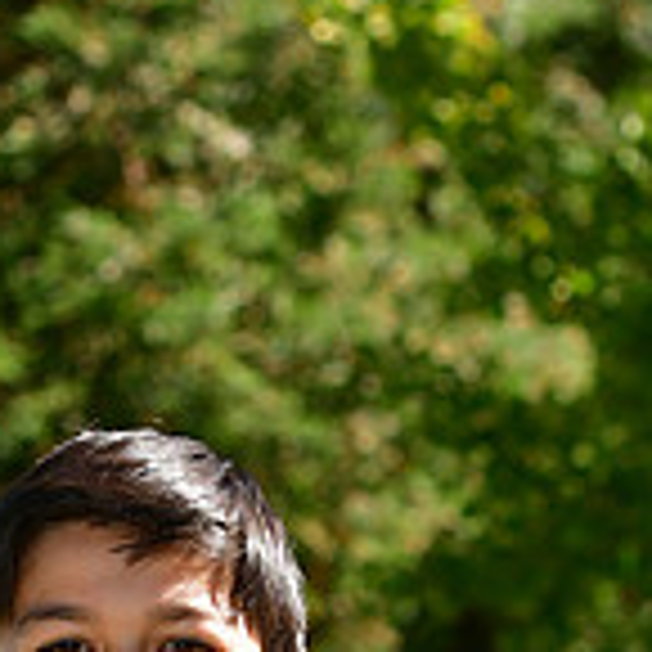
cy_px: 877
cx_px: 160
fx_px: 7608
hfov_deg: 4.9
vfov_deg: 4.9
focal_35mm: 357
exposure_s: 1/1000
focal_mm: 70
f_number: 4.5
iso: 400
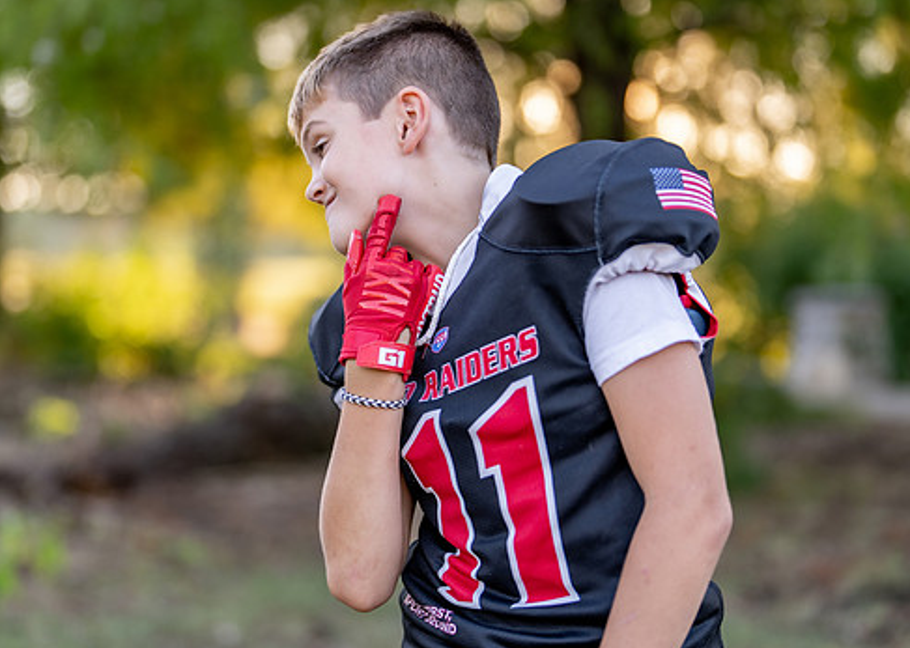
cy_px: 278
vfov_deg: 20.6
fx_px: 1782
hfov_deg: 28.6
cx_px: 400
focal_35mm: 69
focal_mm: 50
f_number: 1.2
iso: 100
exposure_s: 1/400
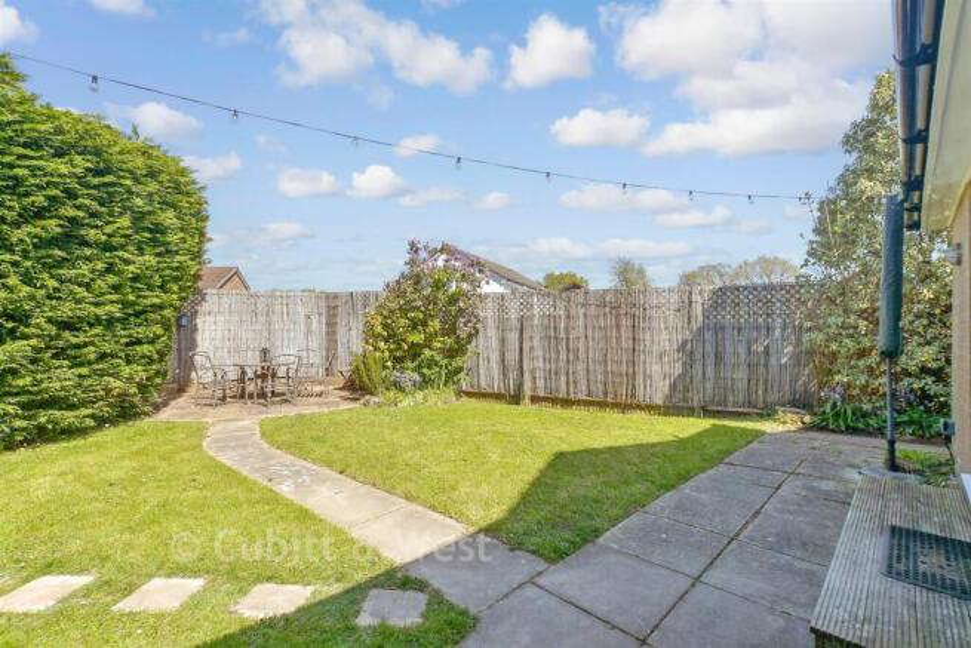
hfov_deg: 100.4
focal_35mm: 15
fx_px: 405
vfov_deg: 77.4
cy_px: 324
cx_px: 486
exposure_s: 1/320
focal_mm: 10
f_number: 8
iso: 160
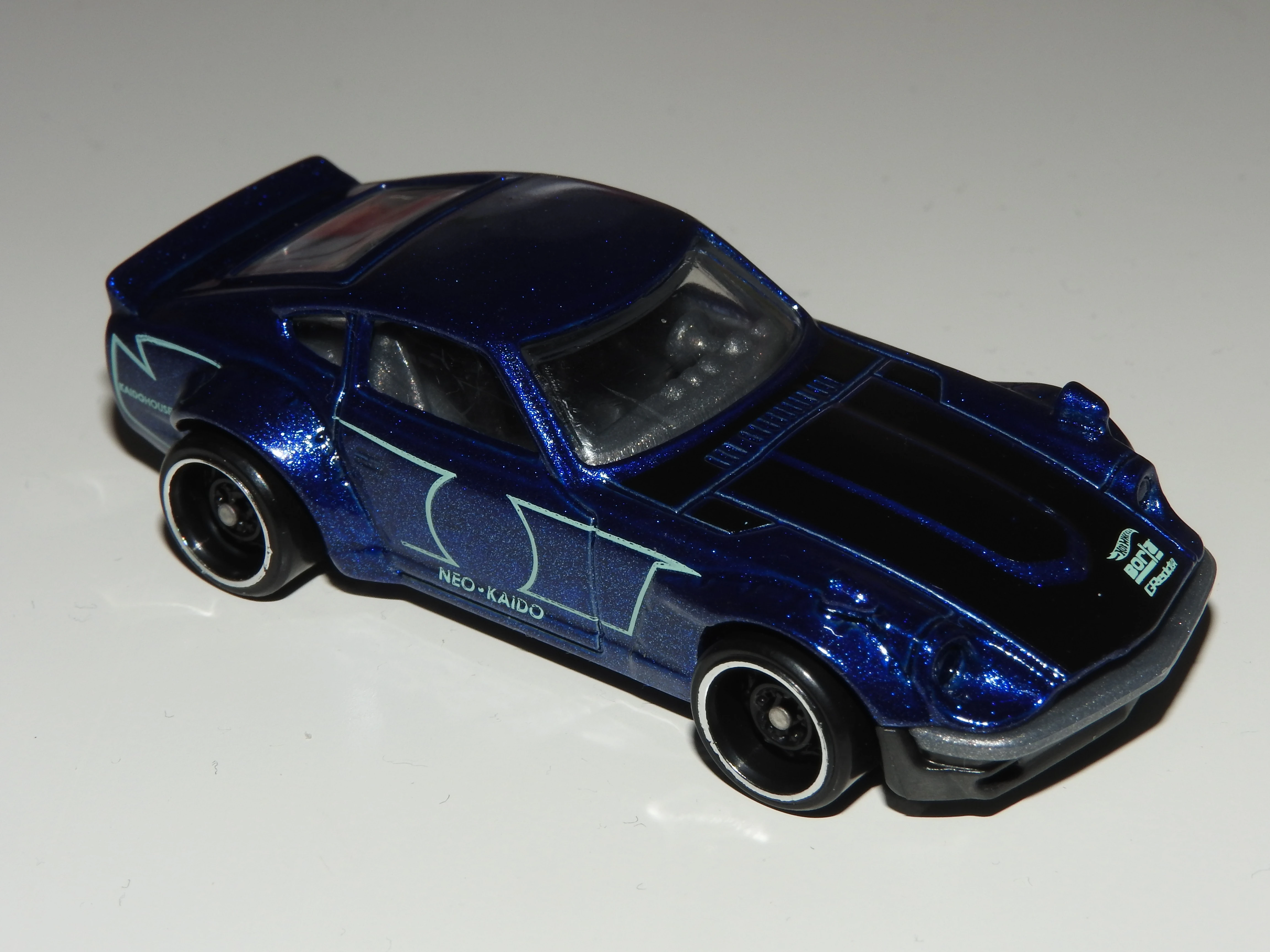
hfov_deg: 20.7
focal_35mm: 95
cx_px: 635
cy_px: 476
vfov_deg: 15.6
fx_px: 3485
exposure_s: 1/60
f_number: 7.6
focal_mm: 17
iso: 100
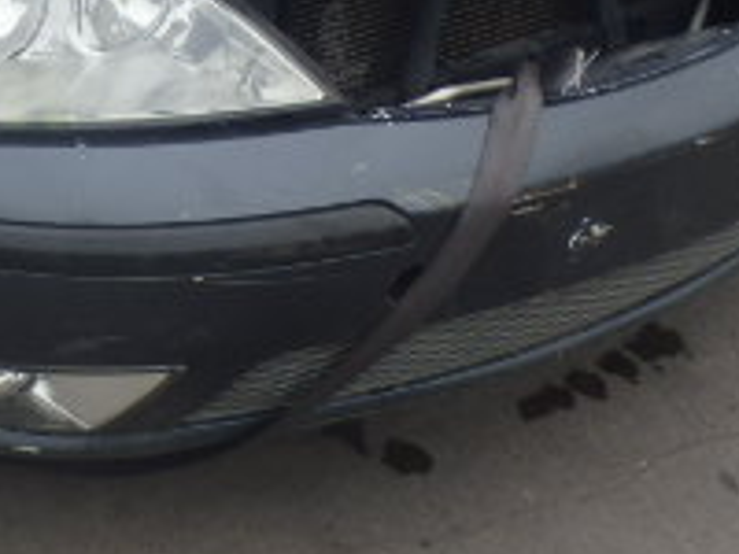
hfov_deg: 19.8
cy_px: -196
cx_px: -4
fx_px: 2049
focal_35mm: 96
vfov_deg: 14.6
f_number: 4.1
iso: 125
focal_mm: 5.4
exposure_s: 1/200
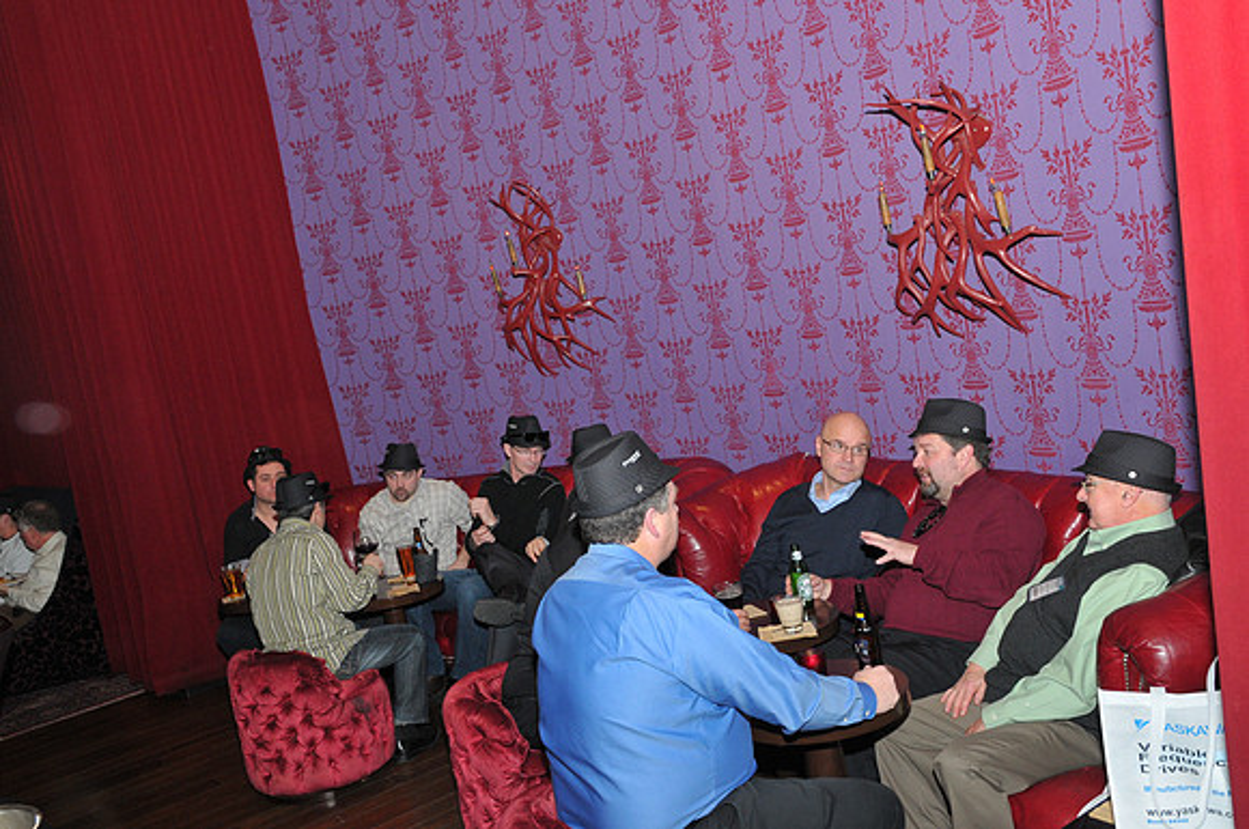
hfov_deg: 53.2
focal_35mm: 36
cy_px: 414
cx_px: 624
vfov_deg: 36.8
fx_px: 1247
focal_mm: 24
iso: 640
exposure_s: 1/40
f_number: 5.6
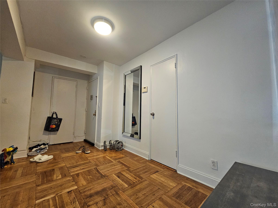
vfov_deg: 89.9
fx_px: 104
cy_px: 104
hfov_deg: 106.2
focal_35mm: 13
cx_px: 139
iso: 320
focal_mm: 2.2
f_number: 2.2
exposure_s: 1/77.4
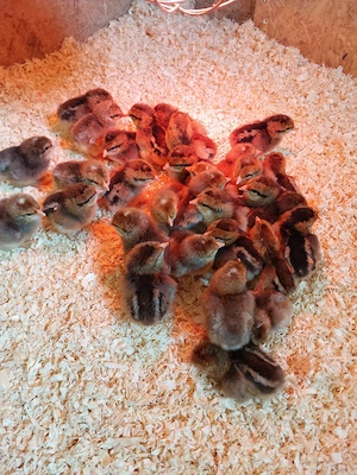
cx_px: 178
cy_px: 238
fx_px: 344
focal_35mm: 25
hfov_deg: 54.9
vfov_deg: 69.4
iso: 200
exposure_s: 1/50
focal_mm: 5.23
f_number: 1.8
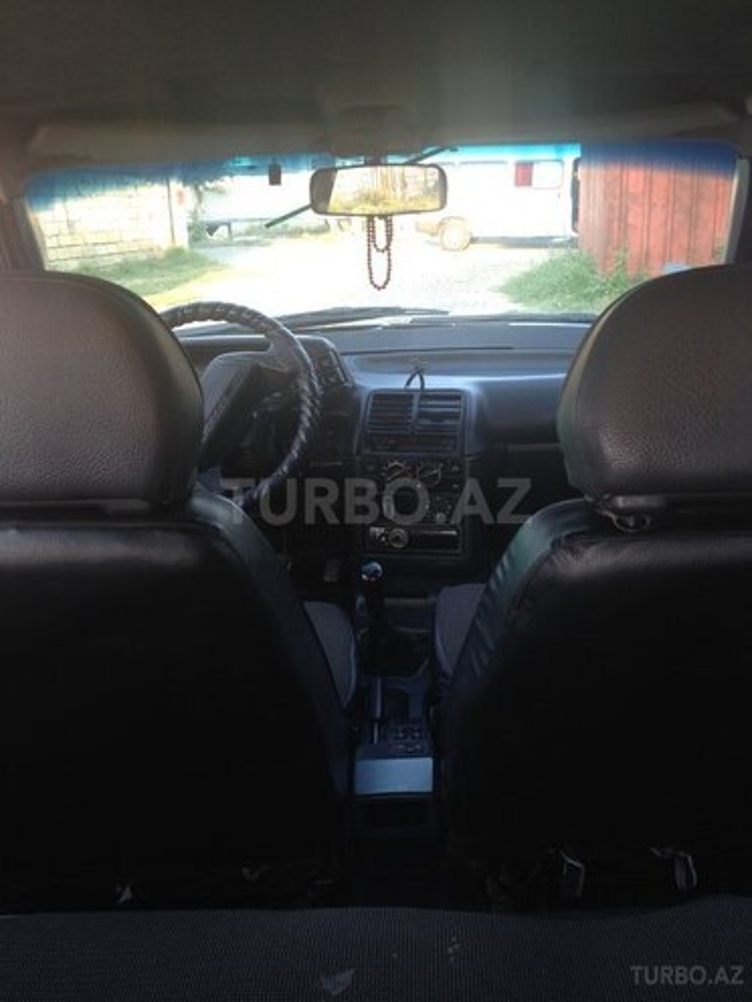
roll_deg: +1.1
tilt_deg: -13.6
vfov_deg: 55.4
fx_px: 956
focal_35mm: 33
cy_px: 501
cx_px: 376
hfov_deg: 42.9
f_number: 2.4
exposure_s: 1/40
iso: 50
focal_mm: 4.12
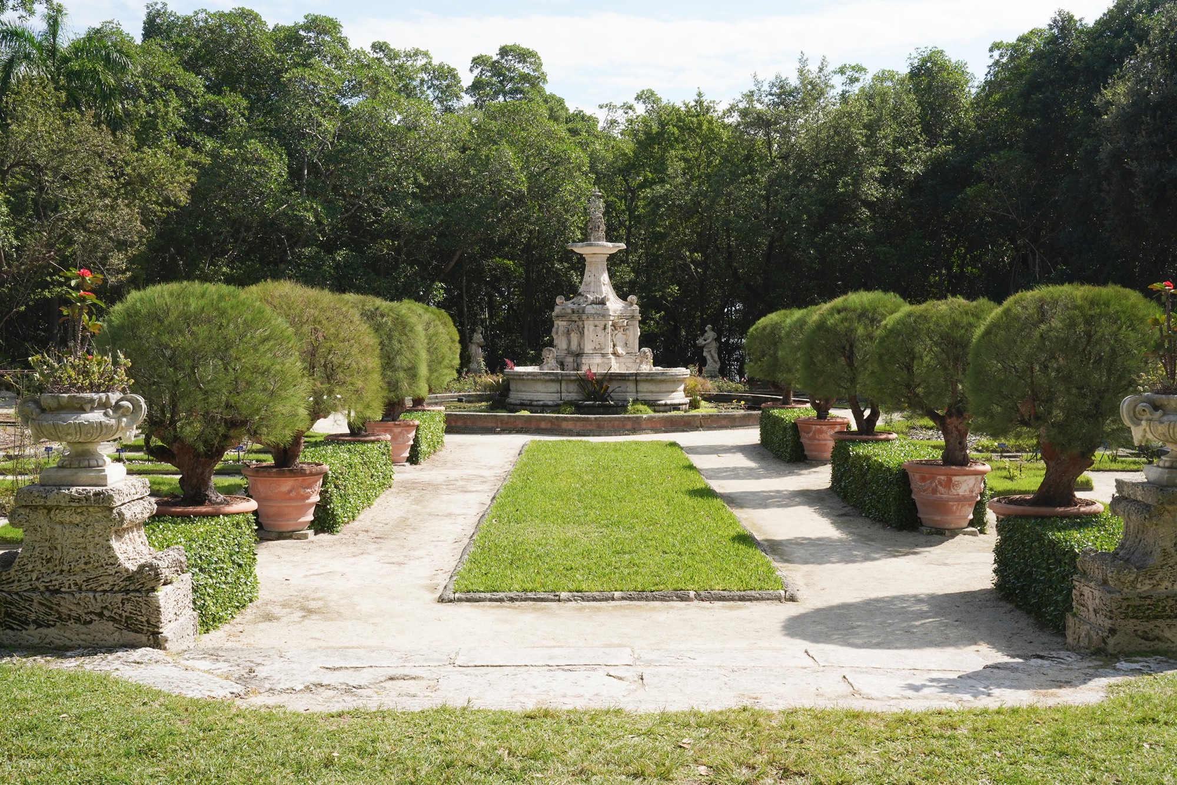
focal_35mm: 40
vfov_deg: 33.4
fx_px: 1308
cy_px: 392
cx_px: 588
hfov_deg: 48.5
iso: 250
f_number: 20
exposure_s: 1/100
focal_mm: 40
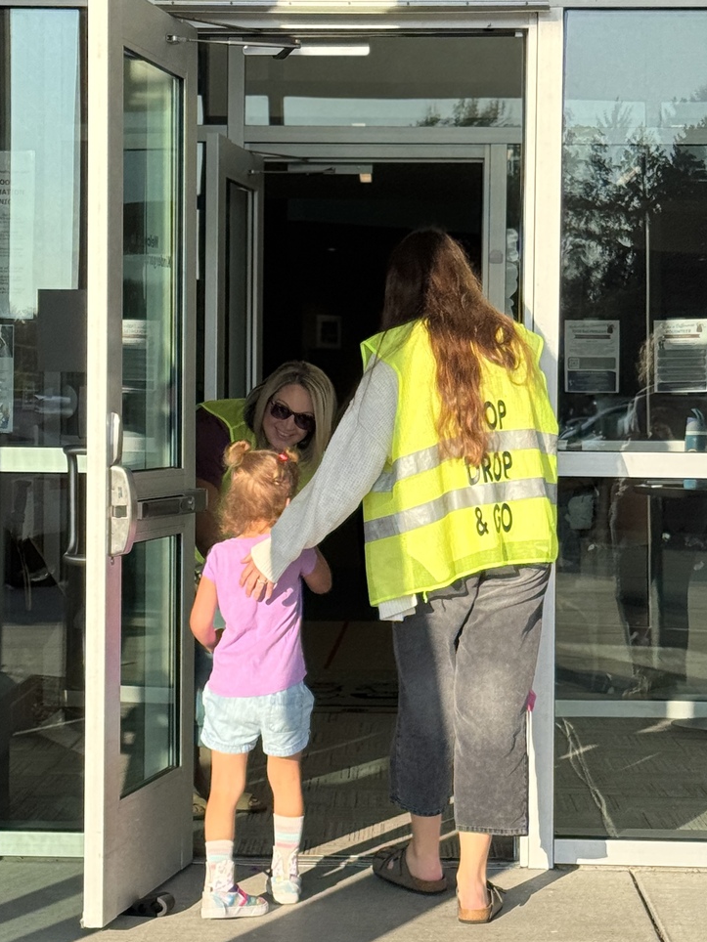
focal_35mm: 51
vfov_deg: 37.5
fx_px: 1389
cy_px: 483
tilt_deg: +2.1
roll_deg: +0.8
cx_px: 338
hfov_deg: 28.6
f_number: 1.78
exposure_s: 1/2611
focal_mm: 6.76
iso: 64
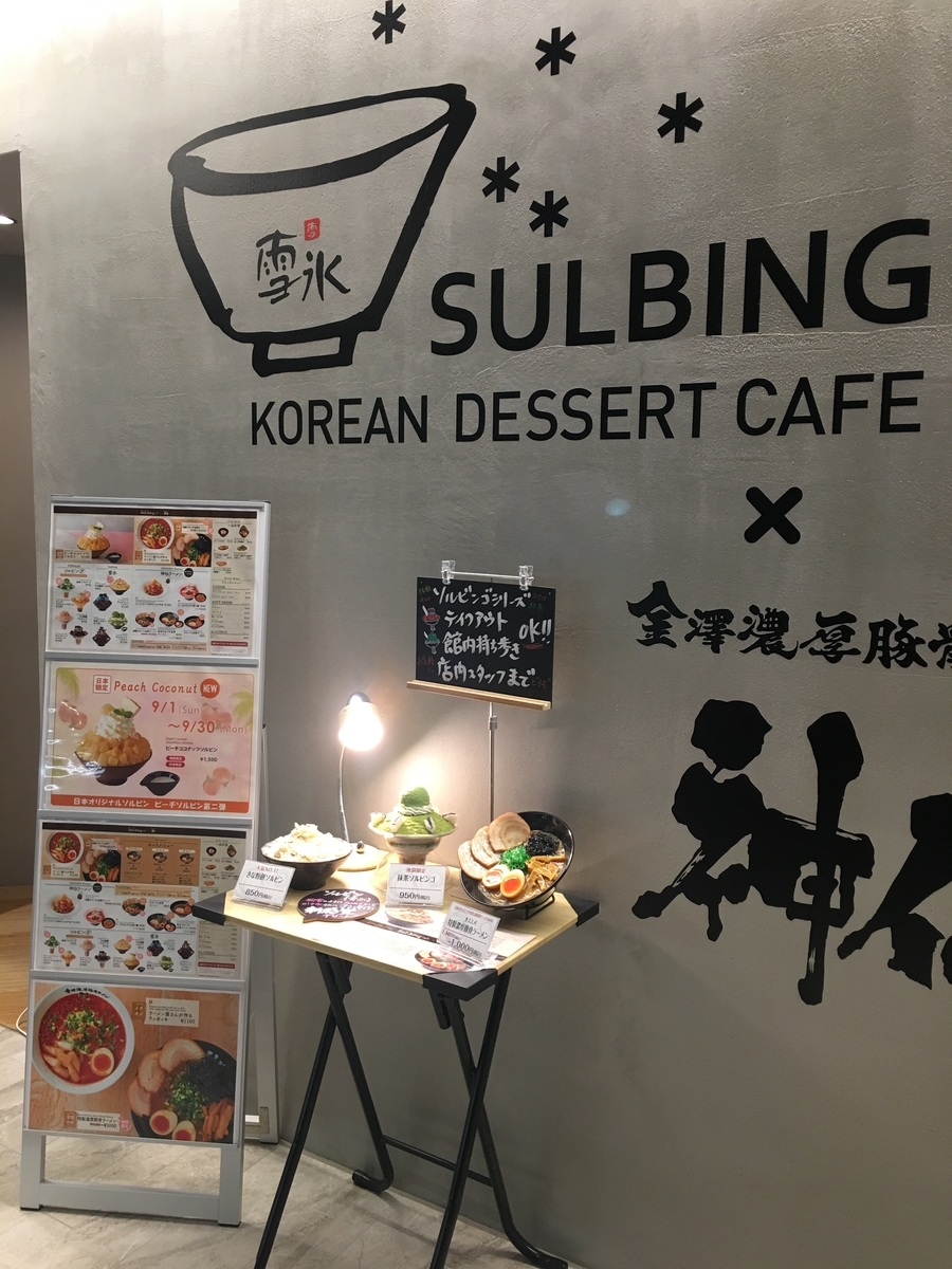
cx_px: 476
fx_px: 1063
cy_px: 634
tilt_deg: -5.8
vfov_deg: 61.7
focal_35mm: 29
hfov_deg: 48.2
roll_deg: -1.1
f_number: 2.2
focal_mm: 4.15
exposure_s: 1/15
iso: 40
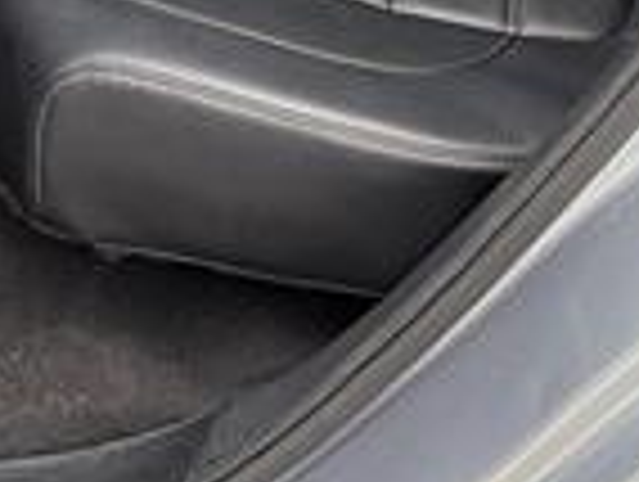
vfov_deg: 11.2
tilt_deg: -19.1
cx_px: 202
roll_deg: -1.7
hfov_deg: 16.8
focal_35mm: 117
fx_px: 2163
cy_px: -554
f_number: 1.6
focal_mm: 5.96
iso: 50
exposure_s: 1/268
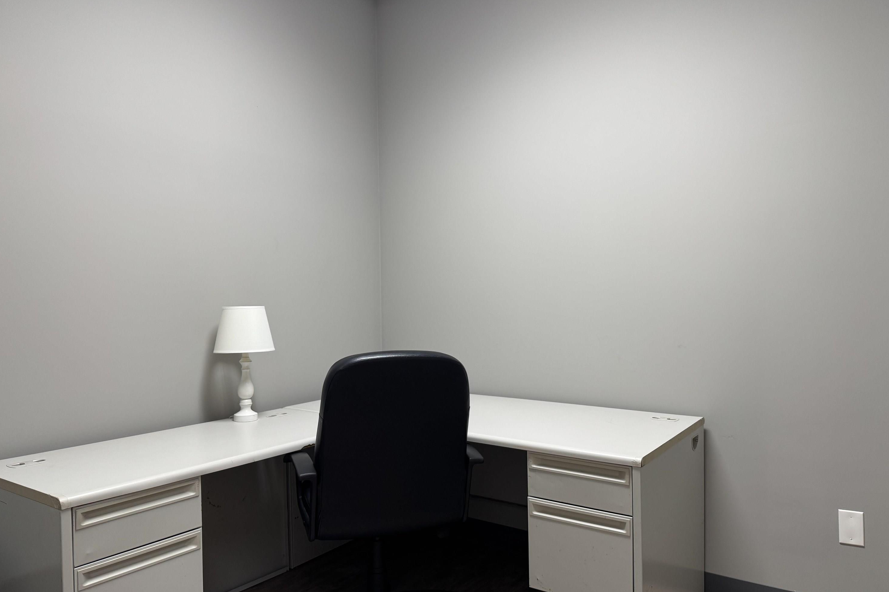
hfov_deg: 69.4
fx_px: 642
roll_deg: +0.4
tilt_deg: -1.3
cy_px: 315
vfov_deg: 49.5
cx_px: 455
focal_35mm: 26
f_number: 1.78
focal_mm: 6.76
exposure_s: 1/60
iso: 160
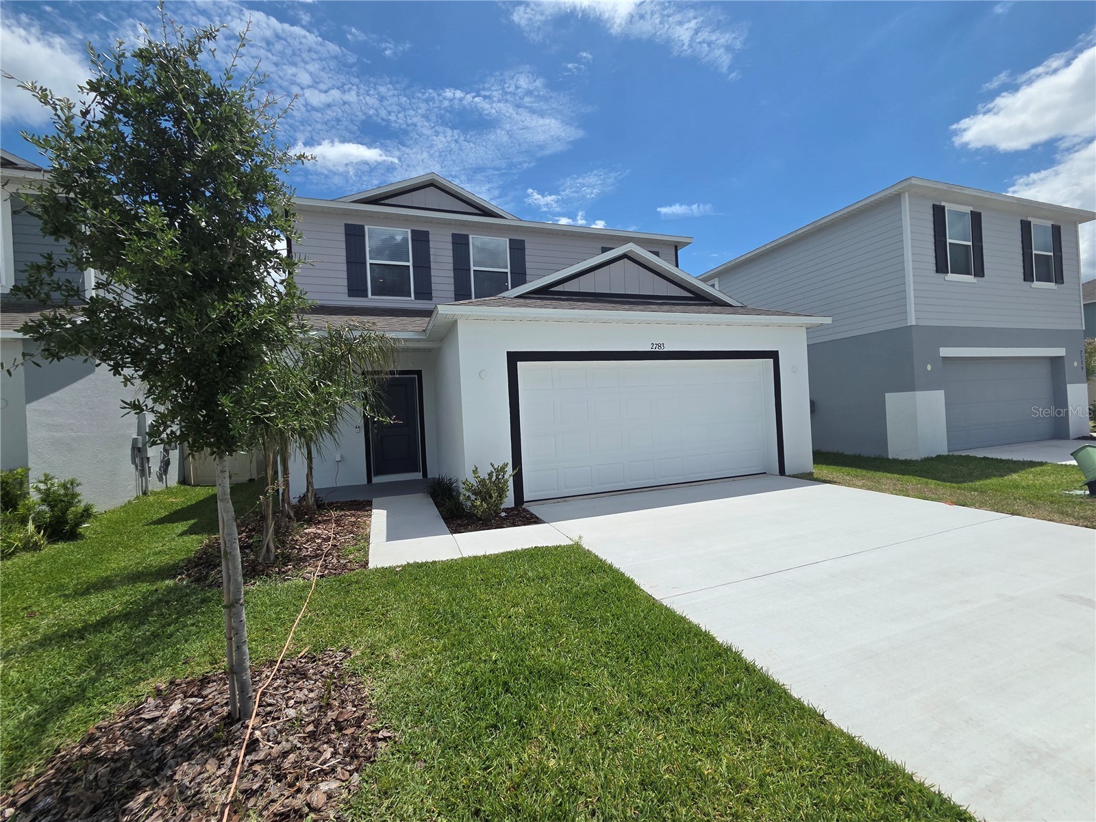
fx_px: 412
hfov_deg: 106.2
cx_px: 548
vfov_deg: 89.9
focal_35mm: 13
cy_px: 411
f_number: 2.2
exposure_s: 1/4032
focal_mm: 2.2
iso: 50
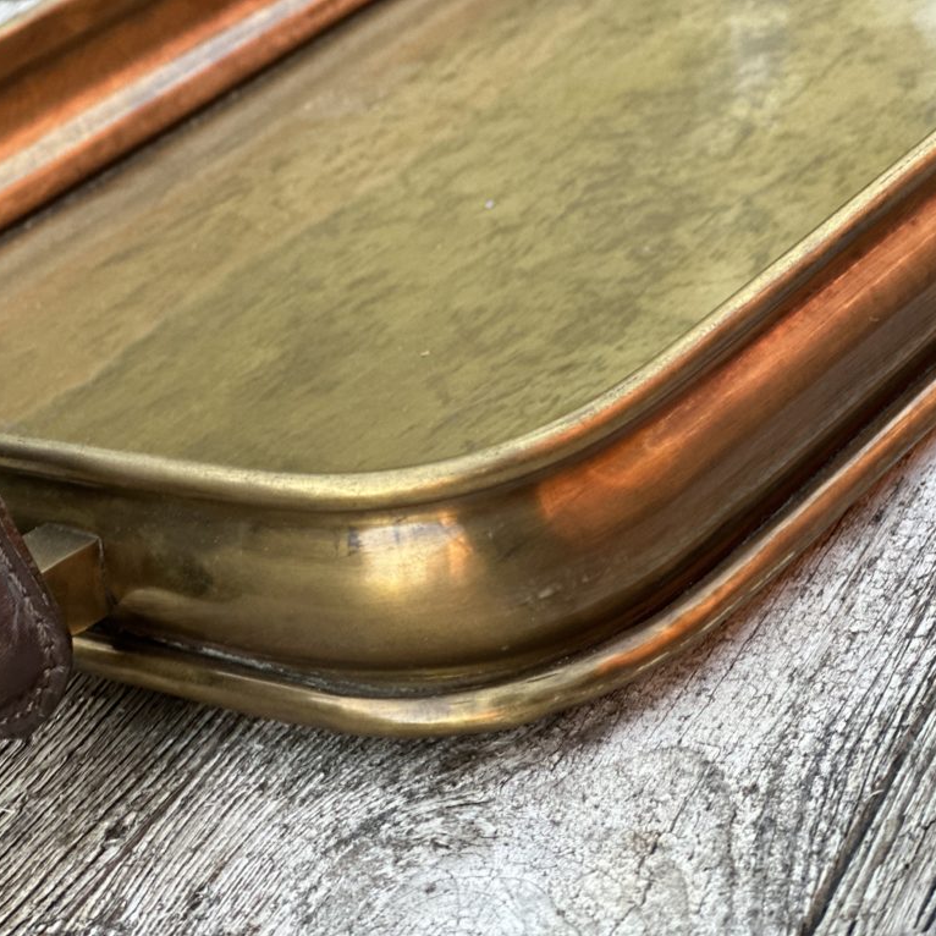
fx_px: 2784
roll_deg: +12.2
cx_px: 359
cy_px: 468
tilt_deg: -27.9
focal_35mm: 91
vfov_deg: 19.1
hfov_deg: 19.1
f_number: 2.8
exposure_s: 1/72
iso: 250
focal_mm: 9
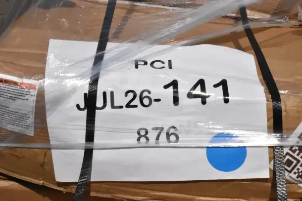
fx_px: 604
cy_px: 100
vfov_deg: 18.9
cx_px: 151
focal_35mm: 72
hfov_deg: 28.1
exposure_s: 1/4000
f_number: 32
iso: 6400
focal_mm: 48
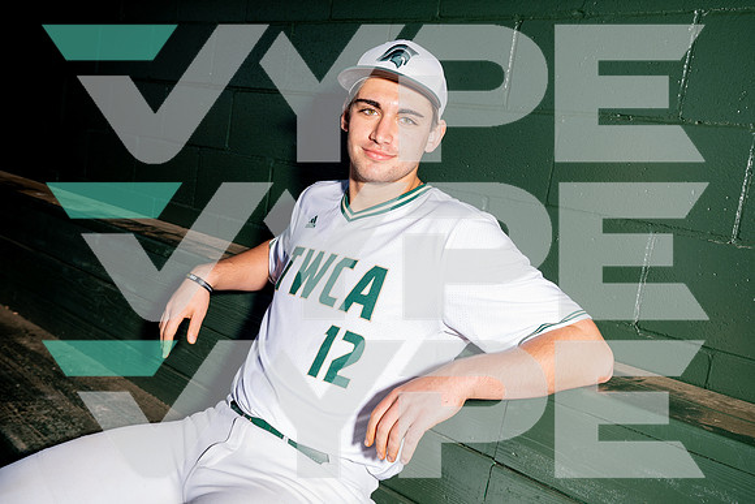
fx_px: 797
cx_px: 378
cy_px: 252
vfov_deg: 35.1
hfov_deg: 50.7
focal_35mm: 38
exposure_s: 1/250
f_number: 8
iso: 100
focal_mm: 38
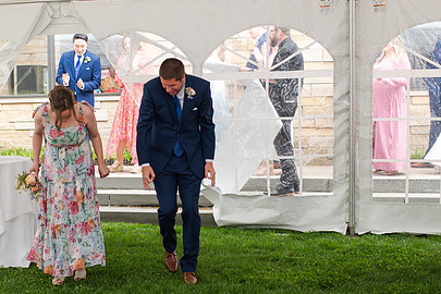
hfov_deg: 28.2
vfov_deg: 19.2
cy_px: 183
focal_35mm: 71
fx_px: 870
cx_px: 131
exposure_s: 1/200
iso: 640
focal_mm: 35
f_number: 3.2
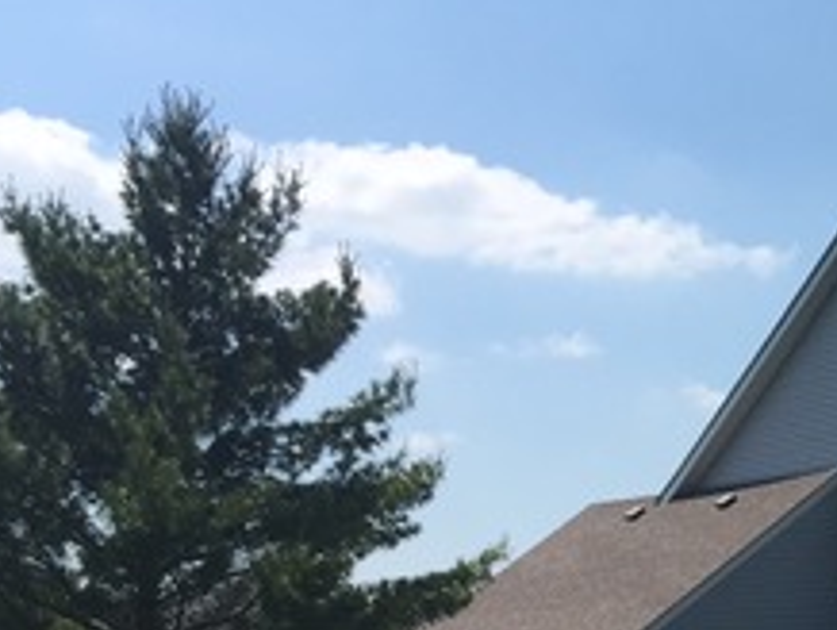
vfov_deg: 17.1
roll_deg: -0.2
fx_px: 2058
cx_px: 1194
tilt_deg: +5.5
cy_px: 572
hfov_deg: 20.3
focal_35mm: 85
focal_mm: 4.15
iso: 32
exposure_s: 1/2326
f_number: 2.2
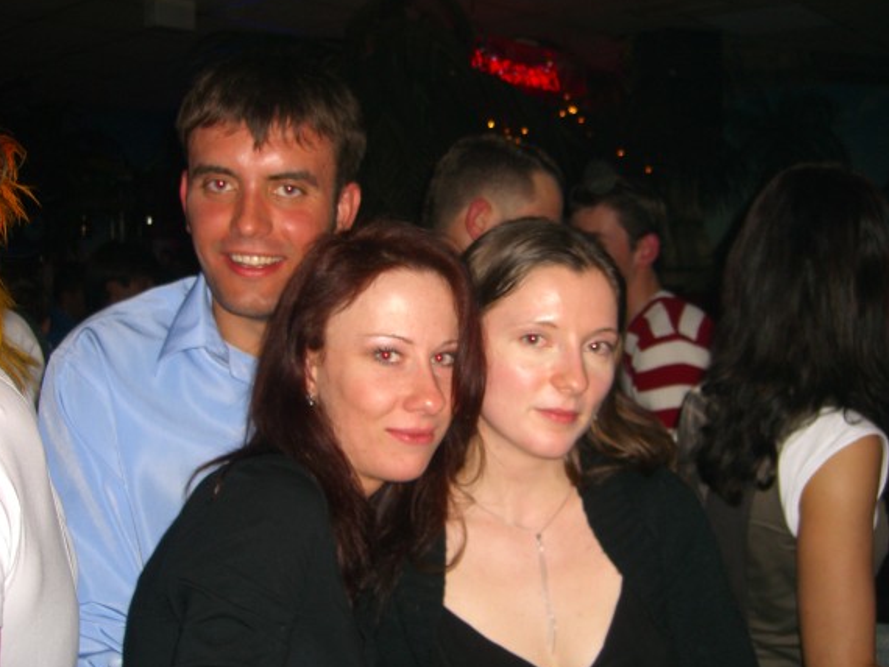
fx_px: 1028
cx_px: 460
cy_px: 329
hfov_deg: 46.8
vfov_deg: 36.0
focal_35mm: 40
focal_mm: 7.9
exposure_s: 1/60
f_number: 2.8
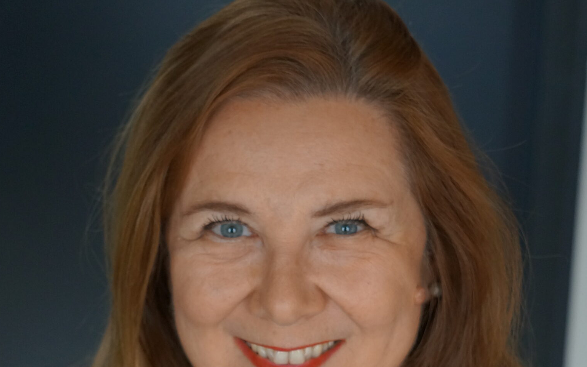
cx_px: 297
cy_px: 425
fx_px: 2253
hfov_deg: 14.8
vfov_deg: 9.2
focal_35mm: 141
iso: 800
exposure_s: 1/160
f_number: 4.5
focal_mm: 55
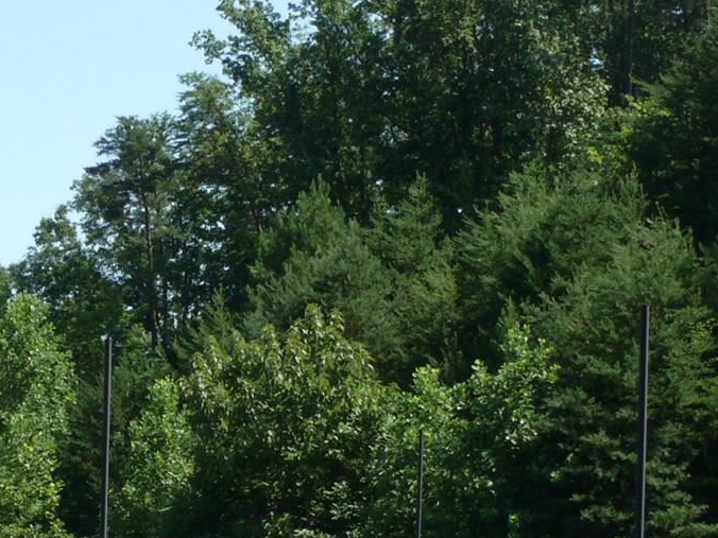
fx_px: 2199
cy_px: 643
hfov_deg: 18.4
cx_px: 131
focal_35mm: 106
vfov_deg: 13.6
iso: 100
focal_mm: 7.4
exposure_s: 1/250
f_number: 5.6
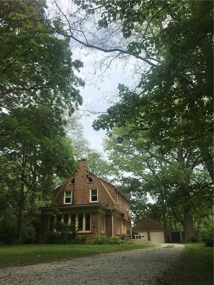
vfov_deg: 63.4
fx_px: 231
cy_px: 142
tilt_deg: +22.7
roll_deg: +0.8
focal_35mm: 28
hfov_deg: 49.7
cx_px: 107
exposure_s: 1/1953
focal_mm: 3.99
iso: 20
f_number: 1.8
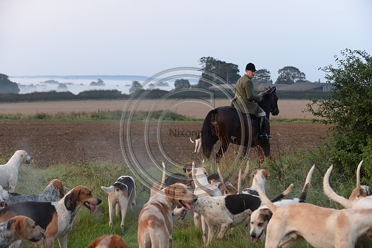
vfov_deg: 19.4
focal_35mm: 70
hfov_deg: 28.9
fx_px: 723
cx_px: 186
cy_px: 124
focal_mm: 70
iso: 2500
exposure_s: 1/400
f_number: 3.5
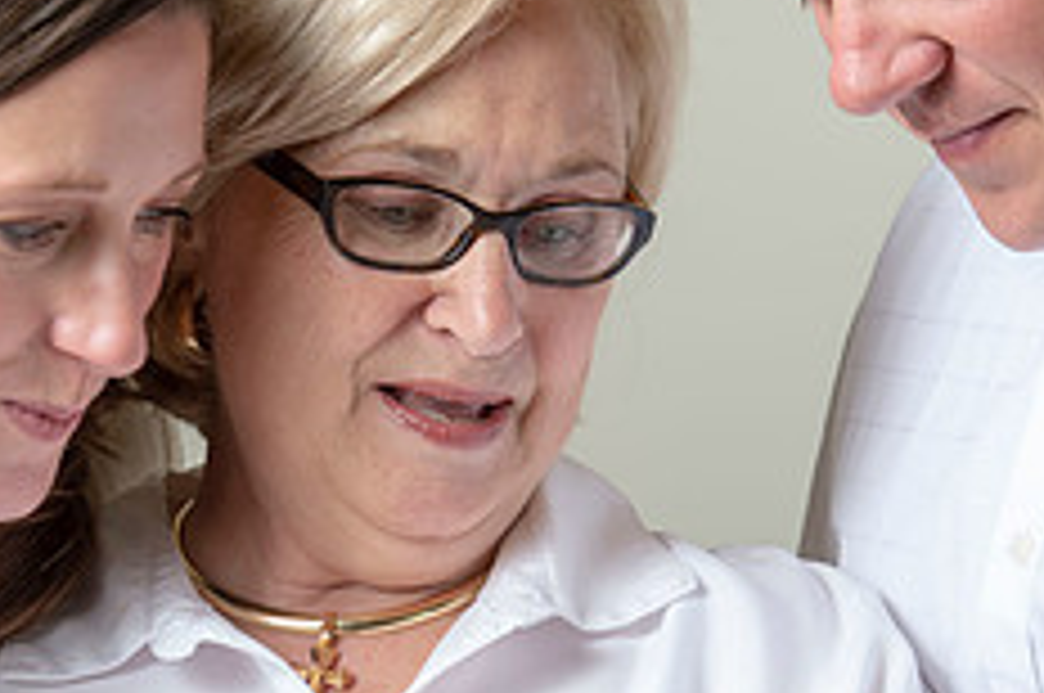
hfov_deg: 6.8
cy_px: 508
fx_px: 8833
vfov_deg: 4.5
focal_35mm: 305
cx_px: 351
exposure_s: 1/160
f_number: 5
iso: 125
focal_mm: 122
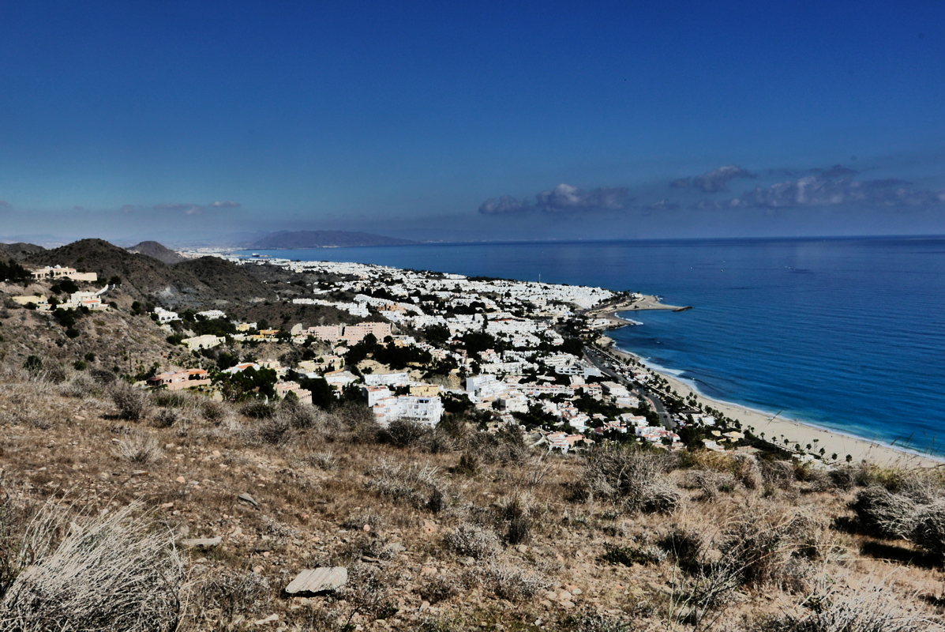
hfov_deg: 51.9
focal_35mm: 37
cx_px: 472
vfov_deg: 36.0
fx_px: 972
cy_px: 316
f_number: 16
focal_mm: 16.5
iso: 200
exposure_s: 1/200
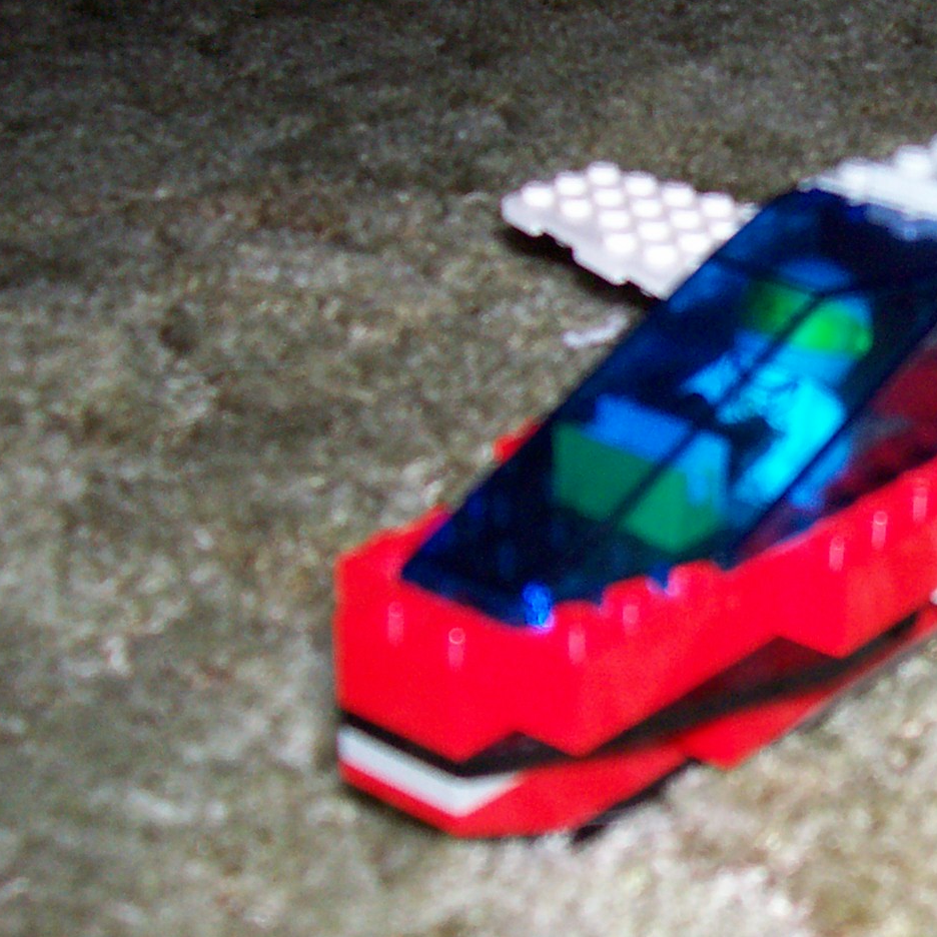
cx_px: 1013
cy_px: 515
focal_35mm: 74
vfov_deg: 23.4
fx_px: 2266
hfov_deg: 22.2
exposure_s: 1/112
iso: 140
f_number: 2.7
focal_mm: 5.6
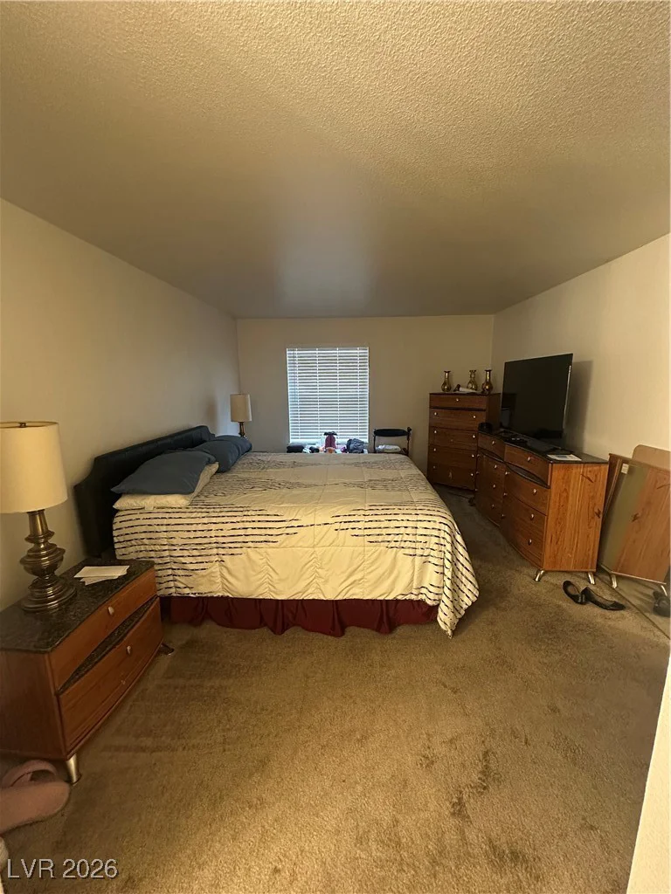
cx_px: 336
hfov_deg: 85.7
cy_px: 447
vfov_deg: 102.1
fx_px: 362
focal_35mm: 14
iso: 500
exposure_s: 1/60
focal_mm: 2.22
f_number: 2.2
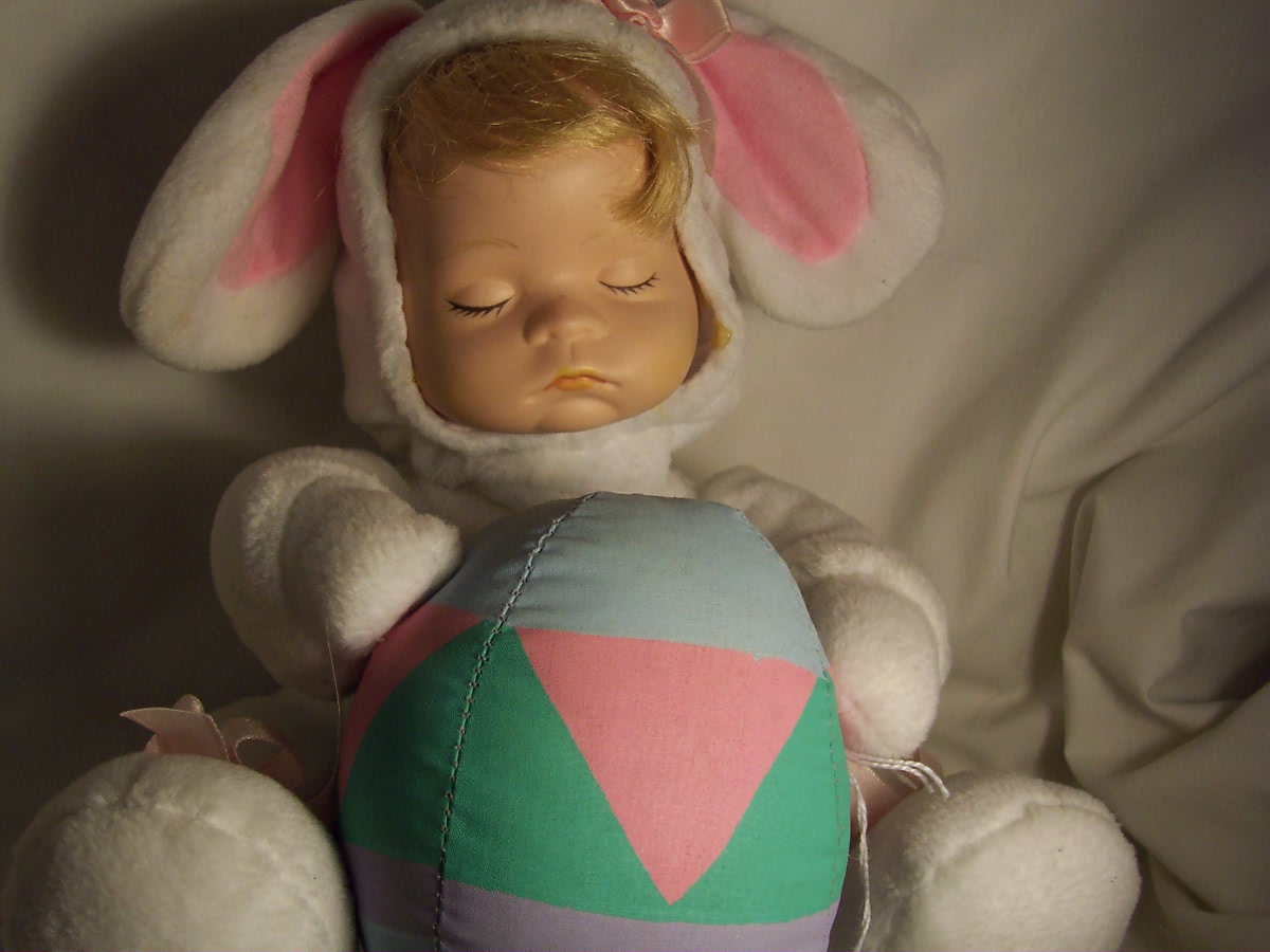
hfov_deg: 50.1
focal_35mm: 37
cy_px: 476
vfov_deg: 38.7
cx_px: 635
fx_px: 1357
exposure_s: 1/250
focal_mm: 5.6
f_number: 2.8
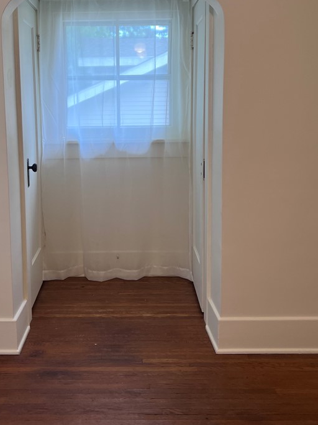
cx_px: 110
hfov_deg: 36.5
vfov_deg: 47.5
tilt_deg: -8.3
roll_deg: -0.2
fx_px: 478
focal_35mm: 39
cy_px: 164
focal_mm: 5.7
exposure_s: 1/60
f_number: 1.5
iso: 64
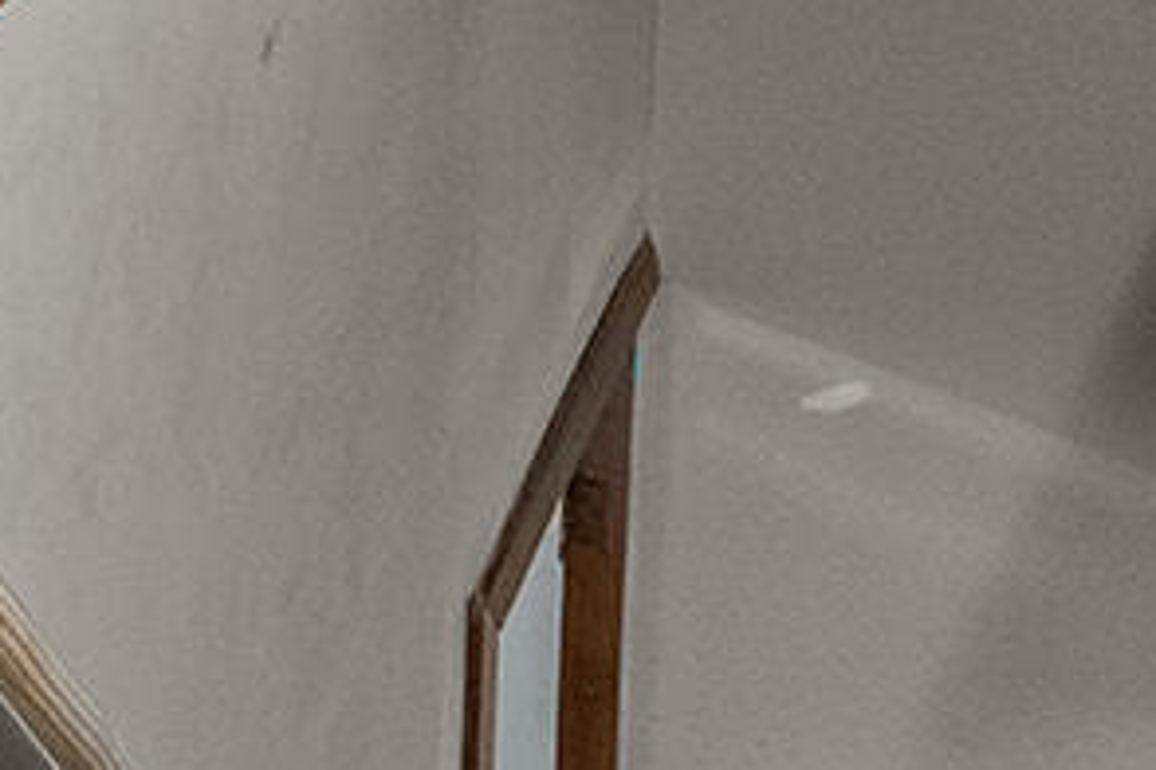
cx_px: -845
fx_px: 2793
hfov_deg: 18.8
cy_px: -1153
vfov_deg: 12.1
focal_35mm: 87
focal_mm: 16
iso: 1600
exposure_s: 1/30
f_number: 2.8
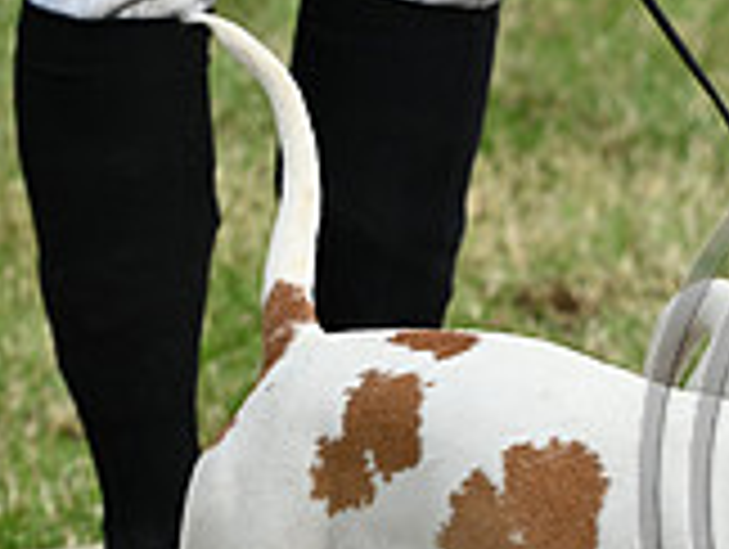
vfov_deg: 3.6
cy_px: 430
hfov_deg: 4.8
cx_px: 1048
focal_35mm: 413
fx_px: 8711
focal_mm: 120
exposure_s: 1/1000
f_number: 5.6
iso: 320
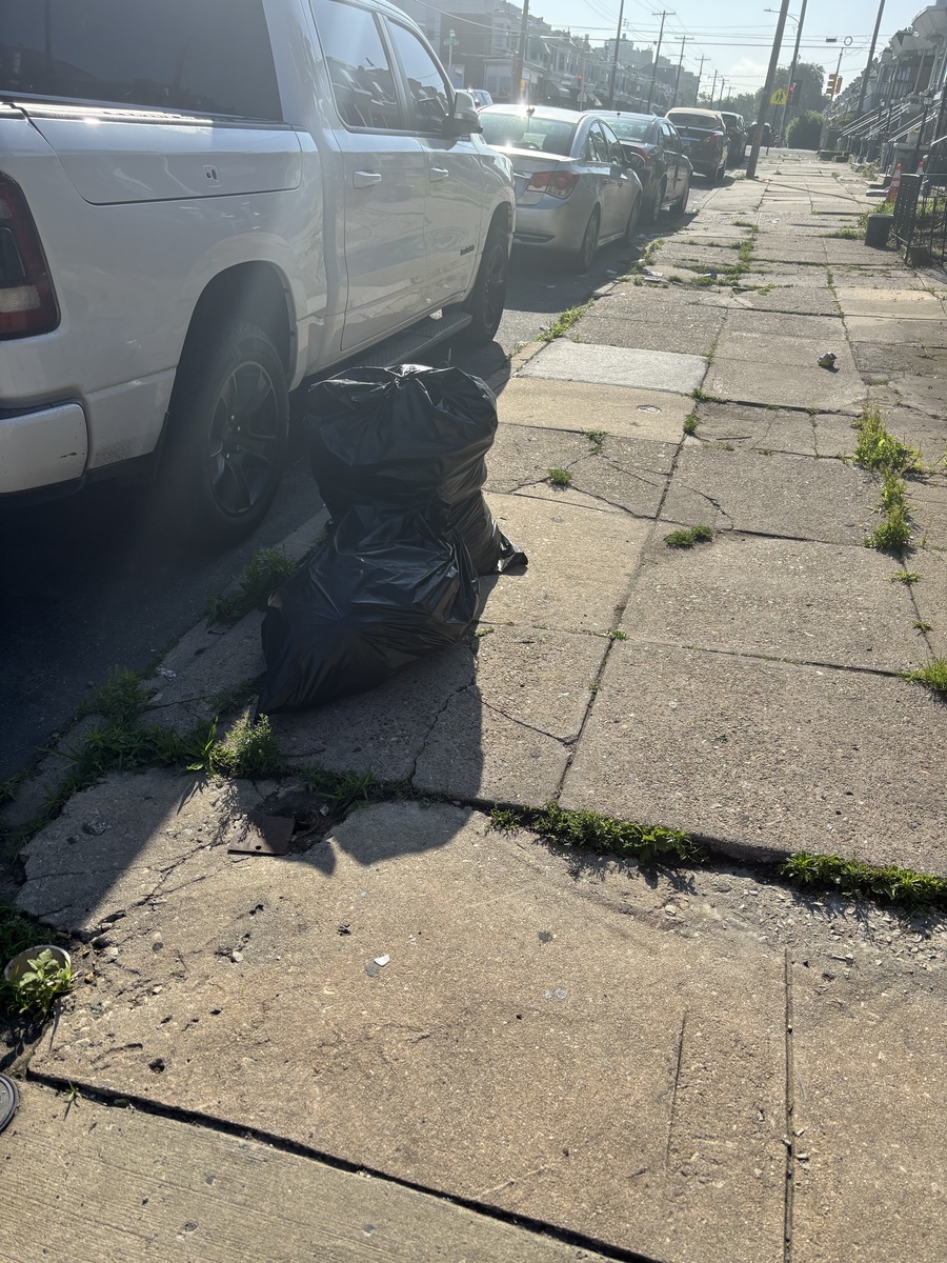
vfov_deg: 67.3
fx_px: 948
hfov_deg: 53.1
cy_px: 632
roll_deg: -4.0
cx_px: 474
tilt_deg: -27.7
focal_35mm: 26
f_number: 1.6
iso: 50
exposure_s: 1/2857
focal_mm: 5.96
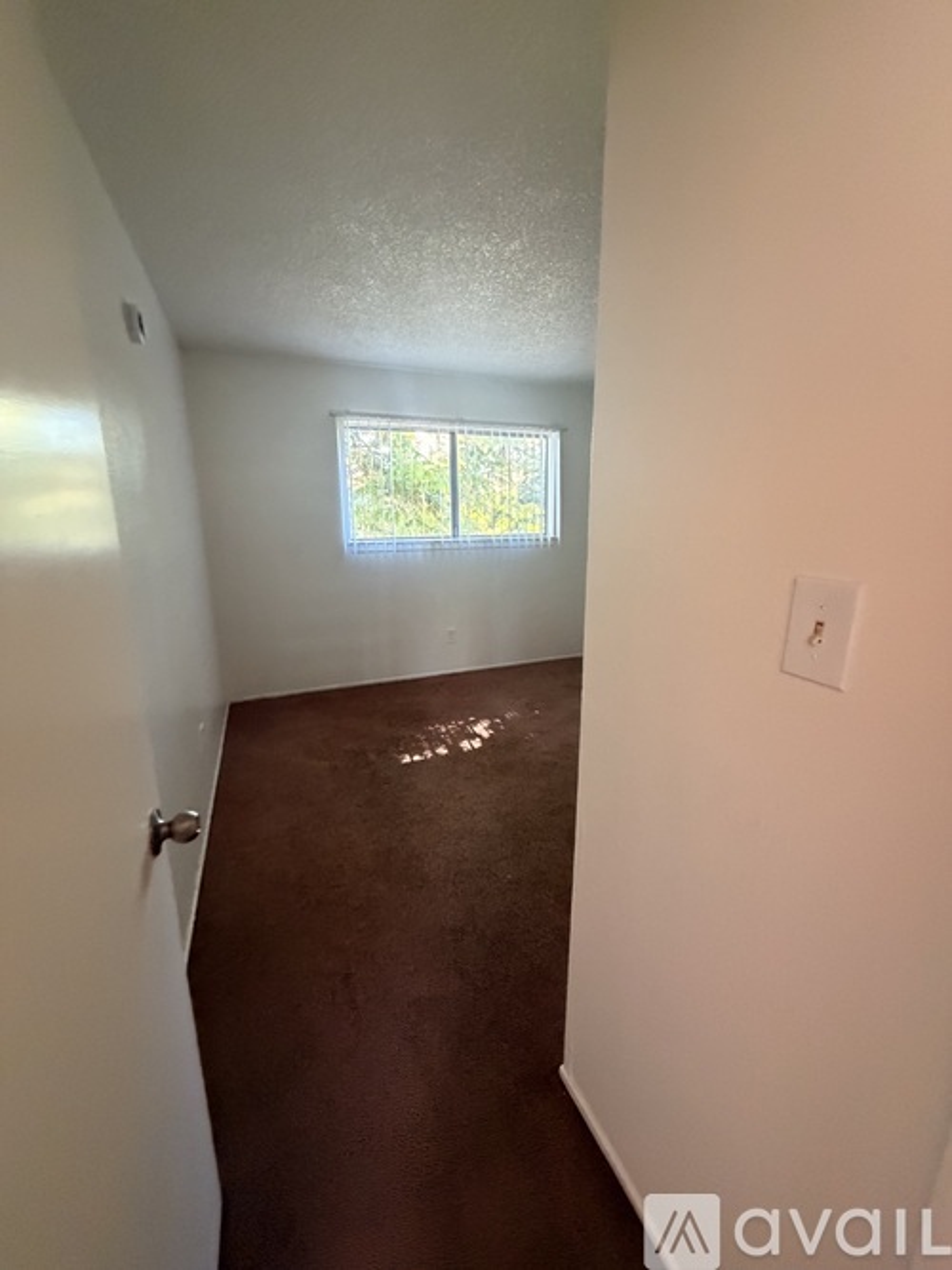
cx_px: 476
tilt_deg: -11.4
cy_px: 635
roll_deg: -0.5
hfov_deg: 85.7
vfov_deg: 102.1
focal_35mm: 14
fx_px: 514
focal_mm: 2.22
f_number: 2.2
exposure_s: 1/60
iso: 800
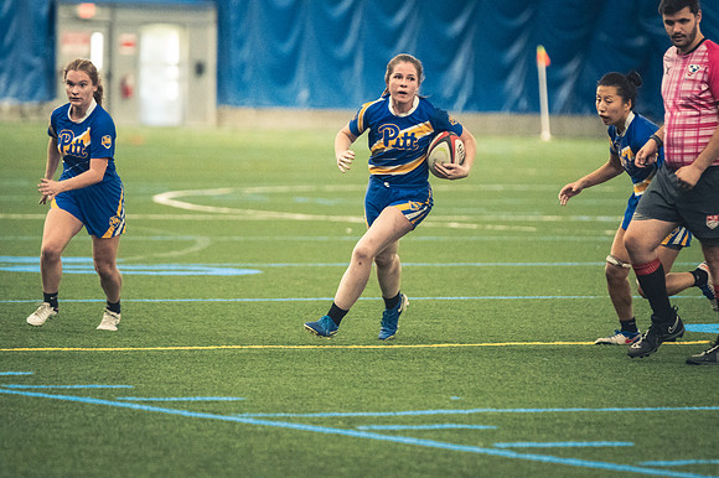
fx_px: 5988
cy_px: 239
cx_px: 360
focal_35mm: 300
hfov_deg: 6.9
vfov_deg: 4.6
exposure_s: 1/500
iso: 12800
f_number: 2.8
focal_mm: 200
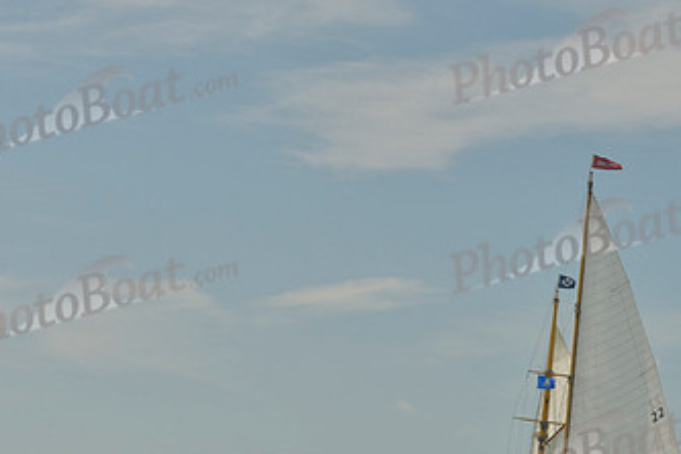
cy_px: 375
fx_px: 2308
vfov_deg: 11.2
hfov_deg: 16.8
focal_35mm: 122
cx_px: 346
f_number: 9
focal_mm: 70
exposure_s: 1/800
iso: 400
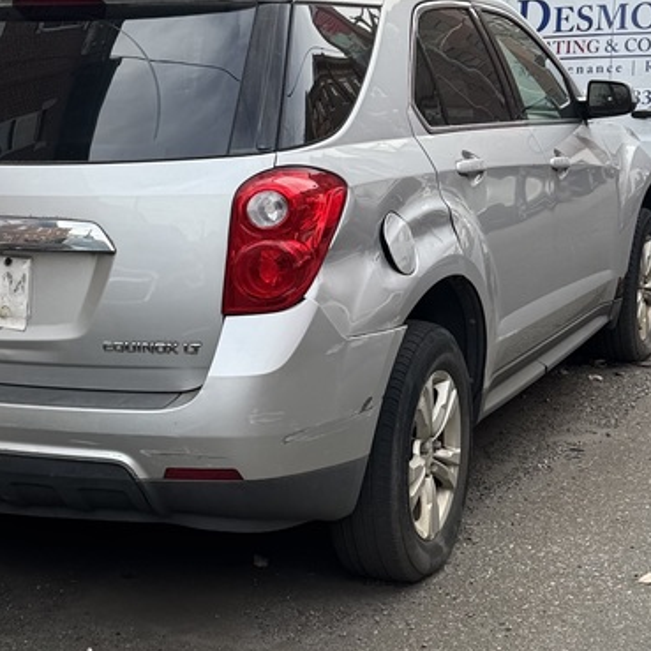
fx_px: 1468
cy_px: 293
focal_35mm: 69
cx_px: 254
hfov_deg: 24.9
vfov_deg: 25.0
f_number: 1.78
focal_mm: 6.76
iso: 80
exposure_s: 1/604
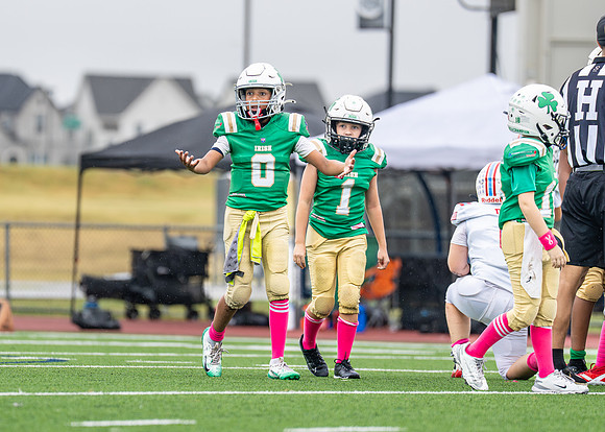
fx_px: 6789
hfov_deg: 5.1
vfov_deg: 3.6
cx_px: 252
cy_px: 208
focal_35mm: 395
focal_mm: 200
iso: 400
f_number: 2.8
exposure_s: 1/1000
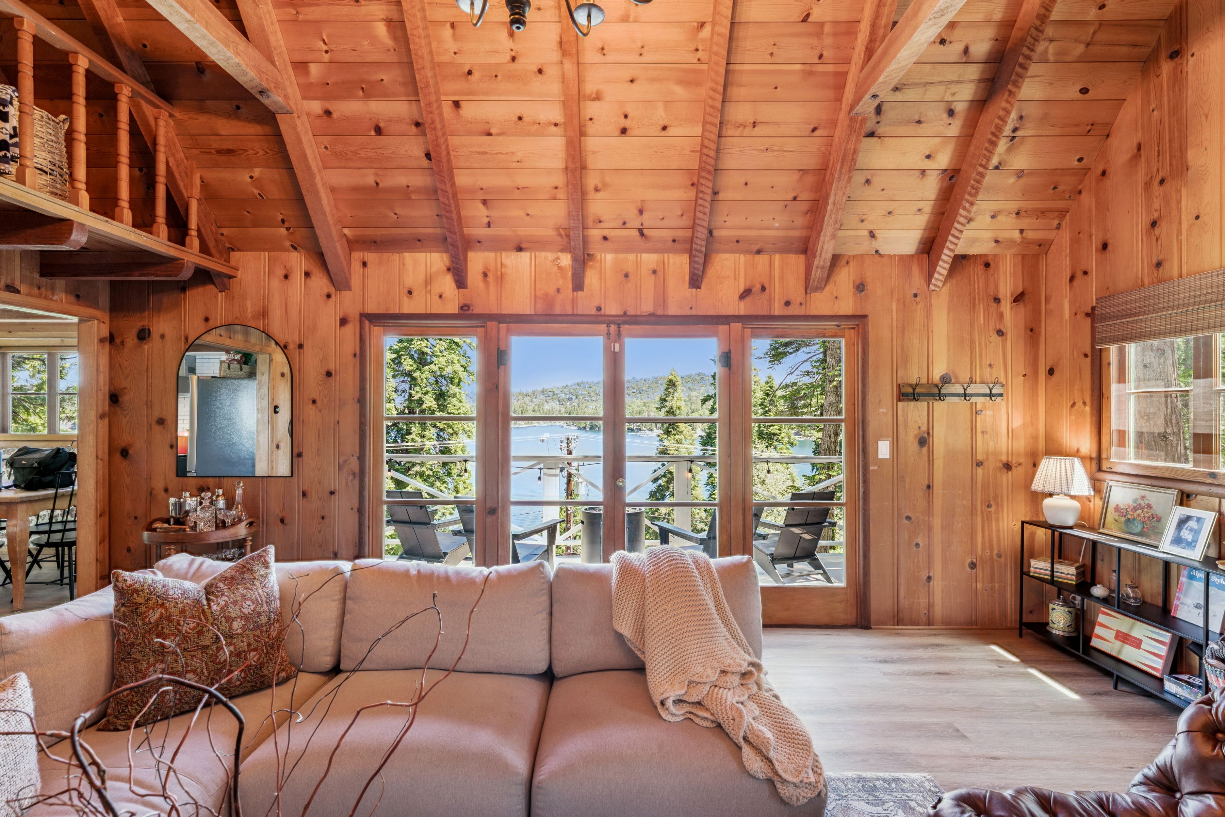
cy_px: 408
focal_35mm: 16
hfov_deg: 96.0
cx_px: 612
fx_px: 551
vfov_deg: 73.1
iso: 100
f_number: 13
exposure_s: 1/4
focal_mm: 16.2
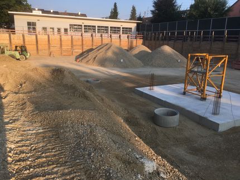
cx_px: 120
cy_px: 90
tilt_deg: -13.9
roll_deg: -1.8
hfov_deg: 61.7
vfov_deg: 48.2
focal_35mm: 29
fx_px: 201
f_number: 2.2
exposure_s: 1/739
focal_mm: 4.15
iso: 25
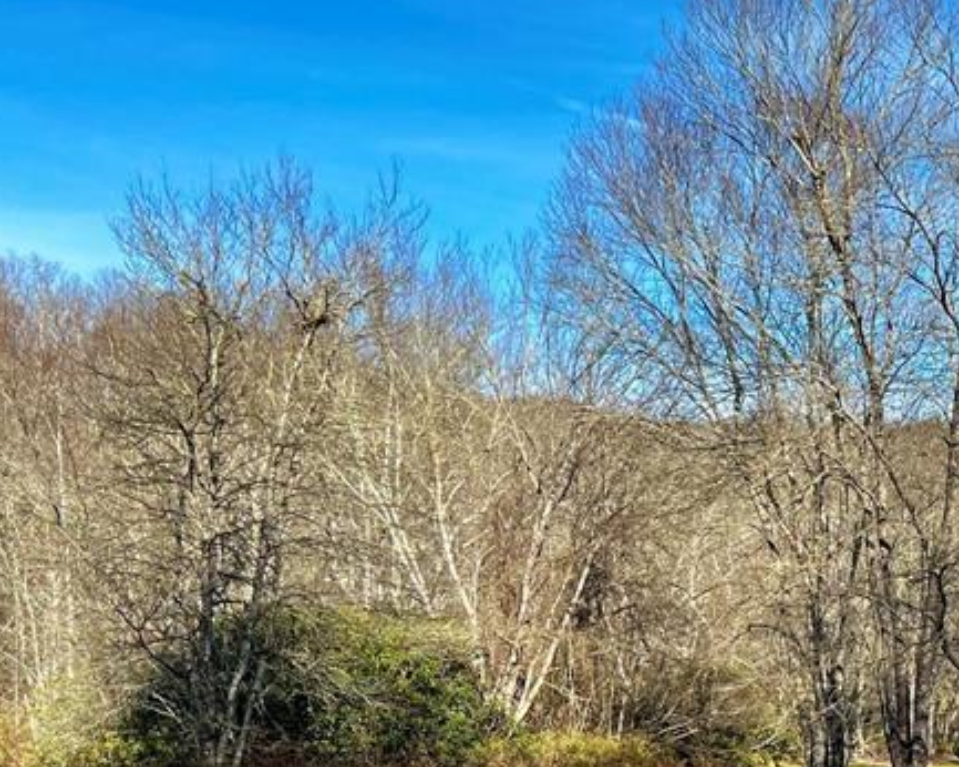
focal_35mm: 60
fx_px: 1702
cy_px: 794
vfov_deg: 24.1
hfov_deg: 29.8
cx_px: 906
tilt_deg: -4.1
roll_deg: -1.6
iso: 50
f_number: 1.5
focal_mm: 5.7
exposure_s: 1/1295
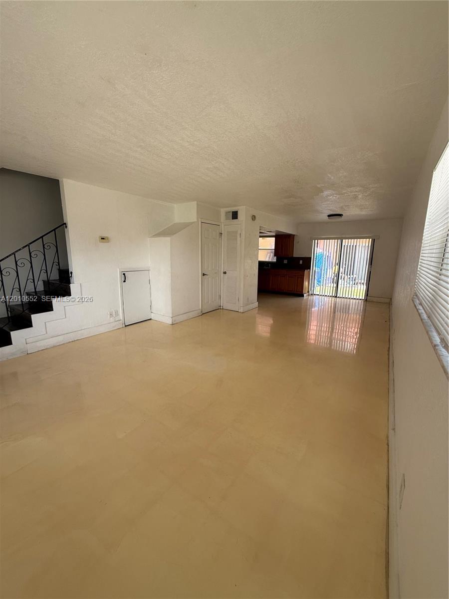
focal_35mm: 14
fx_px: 242
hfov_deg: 85.7
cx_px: 224
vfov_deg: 102.1
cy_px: 300
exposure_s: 1/189
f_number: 2.2
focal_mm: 2.22
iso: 64
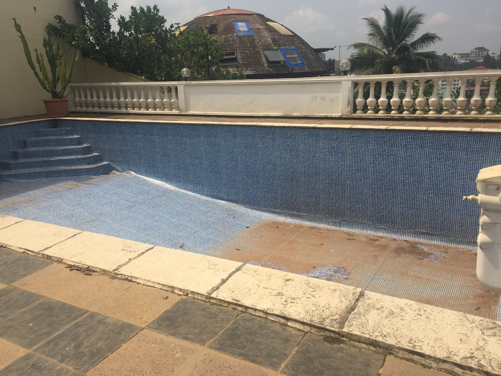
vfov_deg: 48.2
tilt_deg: -14.3
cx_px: 250
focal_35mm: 29
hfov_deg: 61.7
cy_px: 188
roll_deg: +1.8
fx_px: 420
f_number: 2.2
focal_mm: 4.15
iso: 32
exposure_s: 1/3597
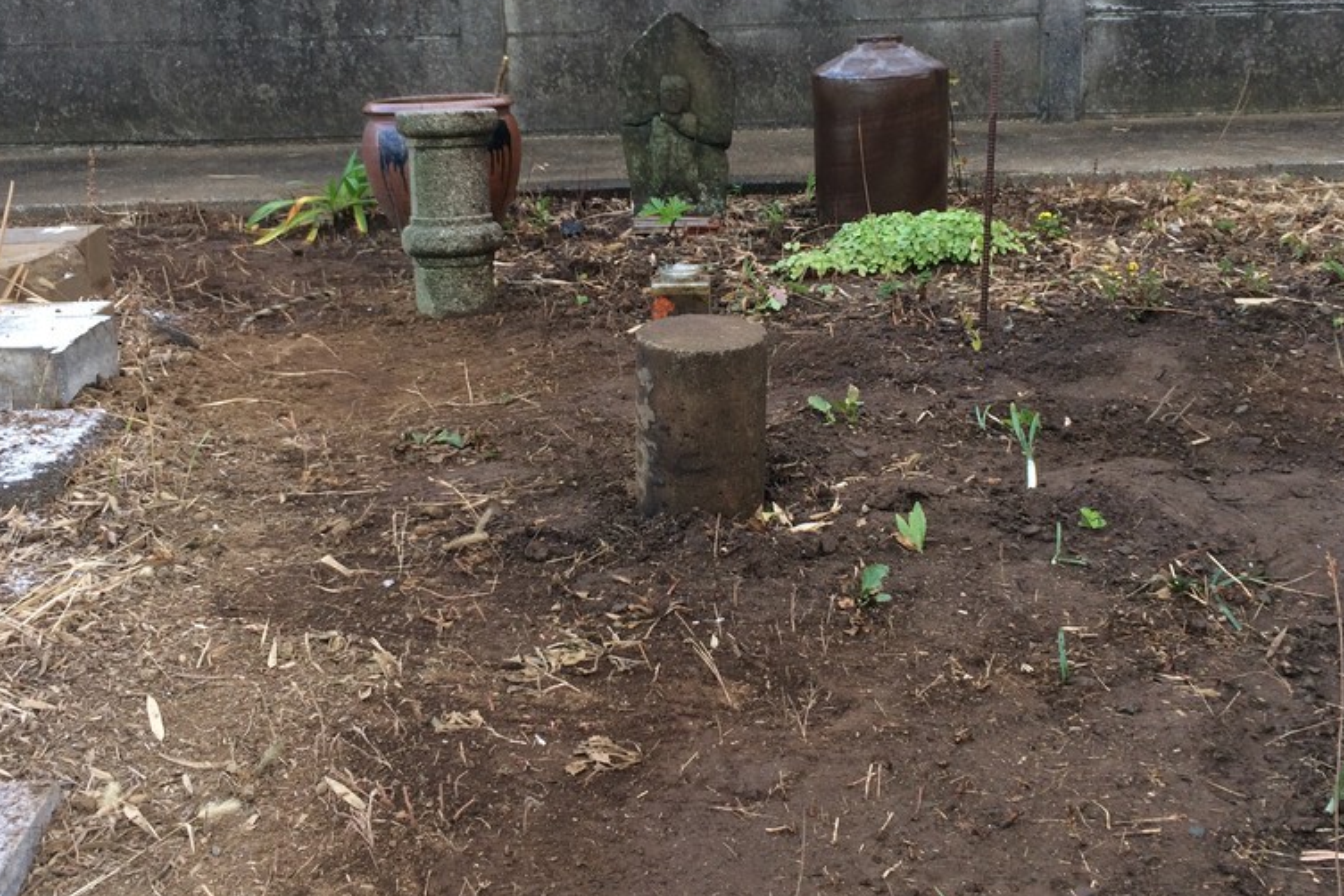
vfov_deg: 32.5
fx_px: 1531
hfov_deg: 47.4
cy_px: 343
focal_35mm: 41
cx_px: 675
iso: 50
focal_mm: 4.15
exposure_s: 1/120
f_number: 2.2
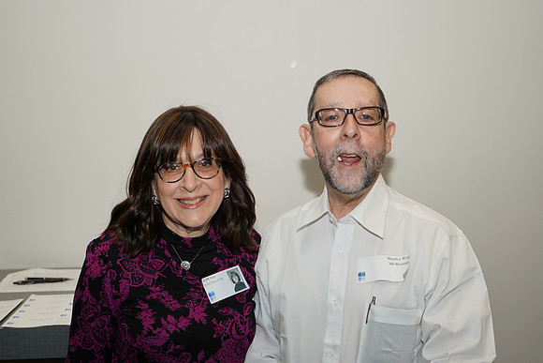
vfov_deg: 27.0
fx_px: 754
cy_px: 182
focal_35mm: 50
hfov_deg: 39.6
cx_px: 272
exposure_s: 1/80
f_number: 4.5
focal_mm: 50
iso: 160
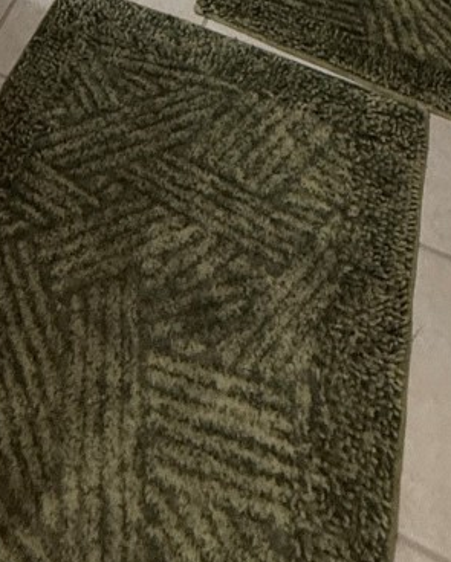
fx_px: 950
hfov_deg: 26.0
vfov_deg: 19.1
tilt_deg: -11.0
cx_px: 57
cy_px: -565
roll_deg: +0.0
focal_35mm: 57
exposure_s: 1/60
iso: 250
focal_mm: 2.22
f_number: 2.2
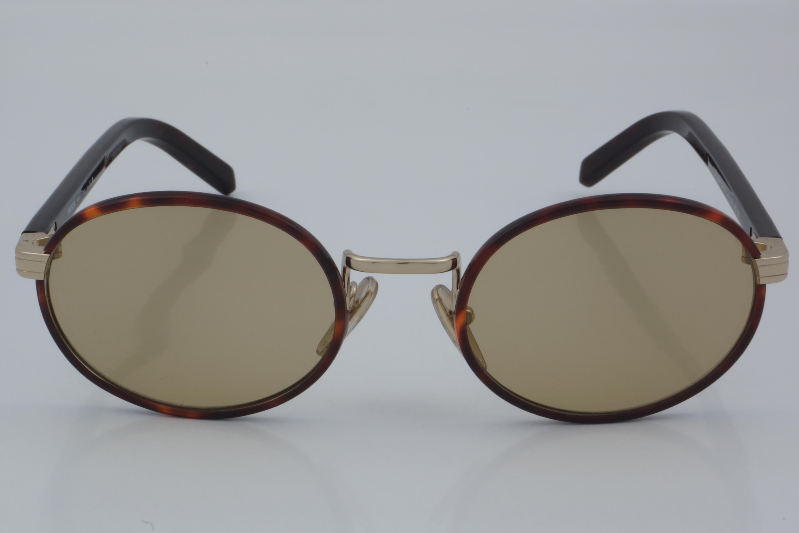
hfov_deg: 24.6
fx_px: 1831
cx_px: 400
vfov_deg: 16.6
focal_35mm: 82
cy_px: 266
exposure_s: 1/4
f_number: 32
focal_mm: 55
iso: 100
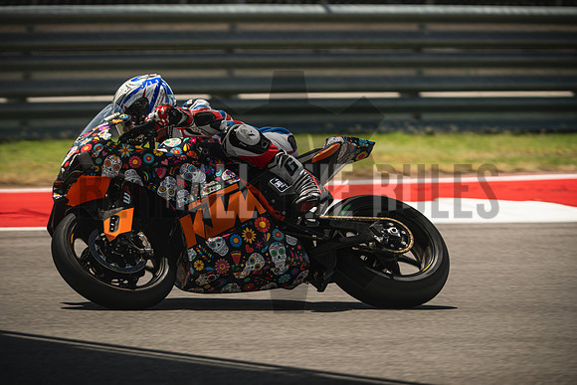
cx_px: 288
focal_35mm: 420
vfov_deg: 3.3
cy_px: 192
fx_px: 6733
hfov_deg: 4.9
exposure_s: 1/1250
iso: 160
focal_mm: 280
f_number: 3.6
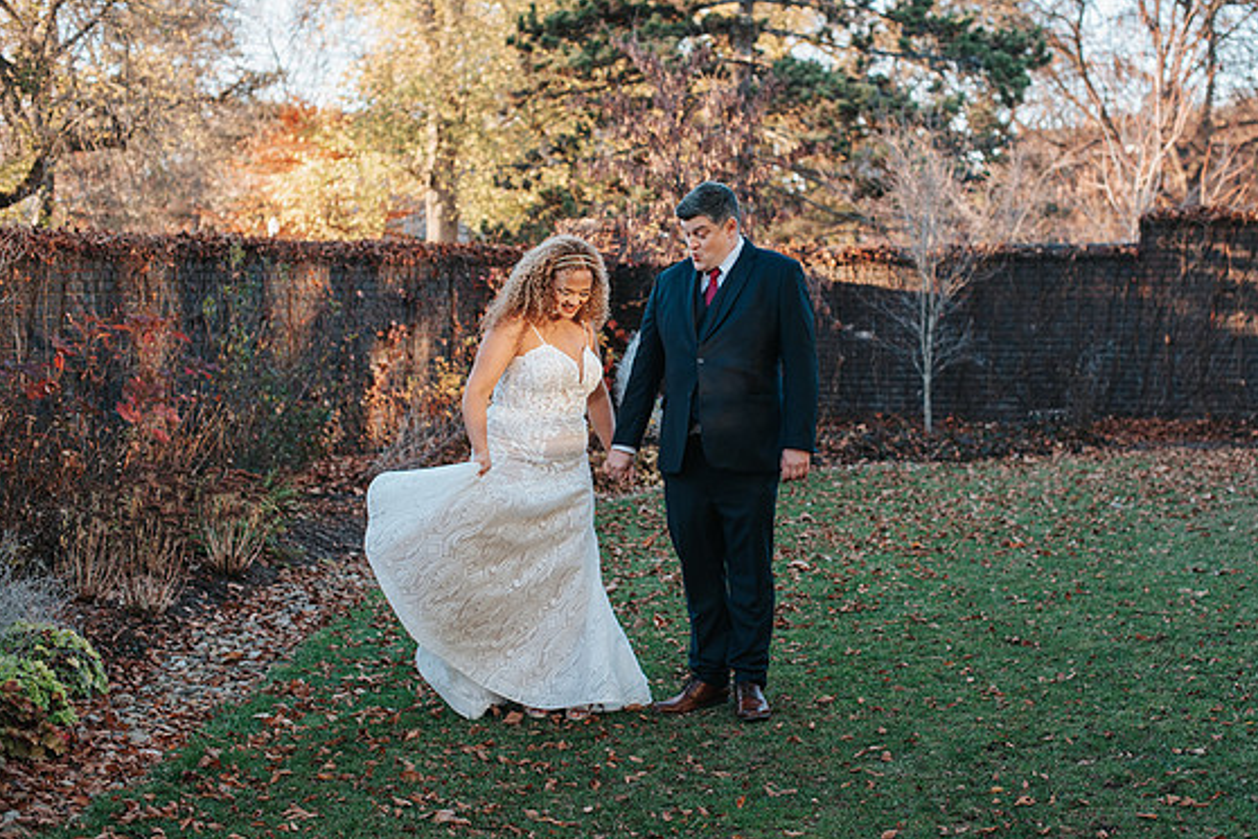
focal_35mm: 54
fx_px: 1887
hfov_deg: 36.9
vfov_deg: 25.1
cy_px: 416
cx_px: 663
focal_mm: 50
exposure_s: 1/500
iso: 900
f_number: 3.2
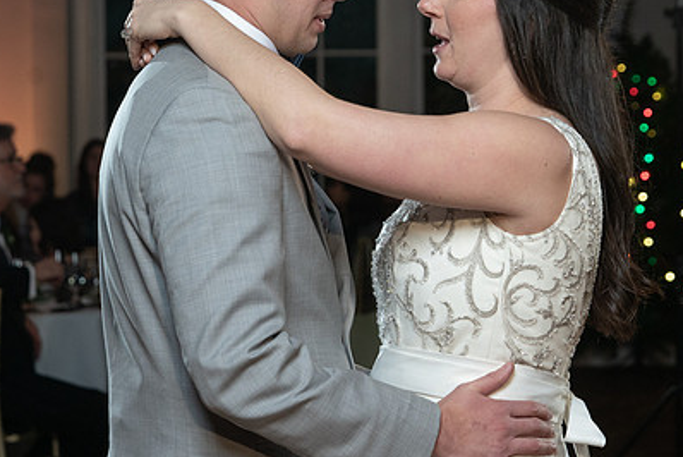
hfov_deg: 17.3
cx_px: 309
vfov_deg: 11.6
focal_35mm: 118
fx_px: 2240
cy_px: 192
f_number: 5.6
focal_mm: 74
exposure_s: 1/200
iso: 2000
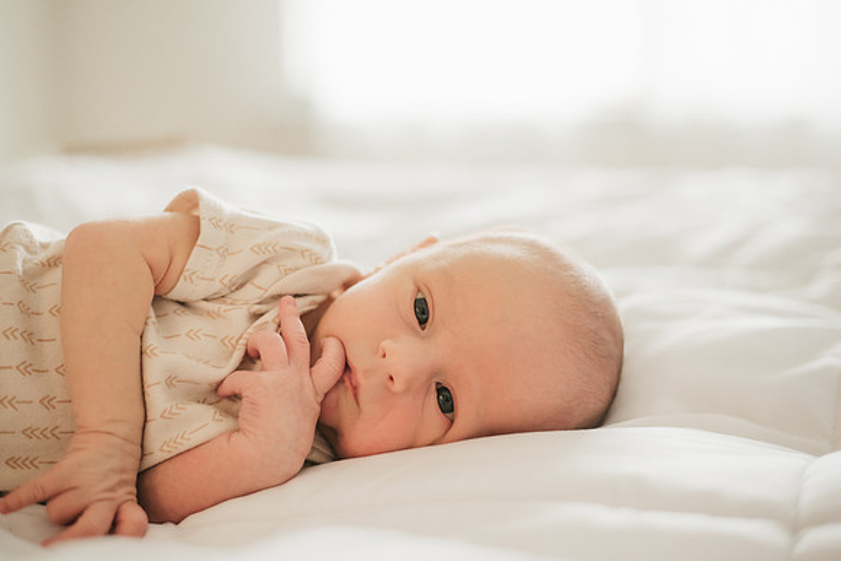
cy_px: 280
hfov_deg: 39.6
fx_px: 1168
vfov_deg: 27.0
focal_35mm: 50
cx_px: 420
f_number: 2
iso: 1250
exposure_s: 1/320
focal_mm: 50
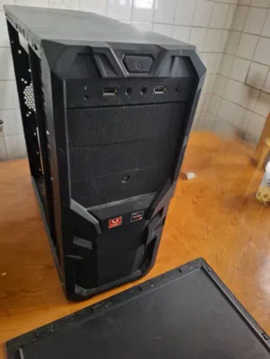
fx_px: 239
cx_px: 135
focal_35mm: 23
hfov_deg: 58.9
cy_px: 180
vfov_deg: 73.9
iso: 1250
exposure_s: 1/14
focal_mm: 5.54
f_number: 1.8
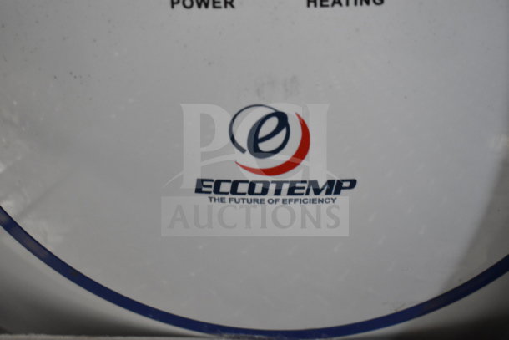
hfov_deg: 33.4
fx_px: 848
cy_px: 170
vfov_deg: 22.6
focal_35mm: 60
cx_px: 254
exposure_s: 1/60
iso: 2200
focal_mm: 40
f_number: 5
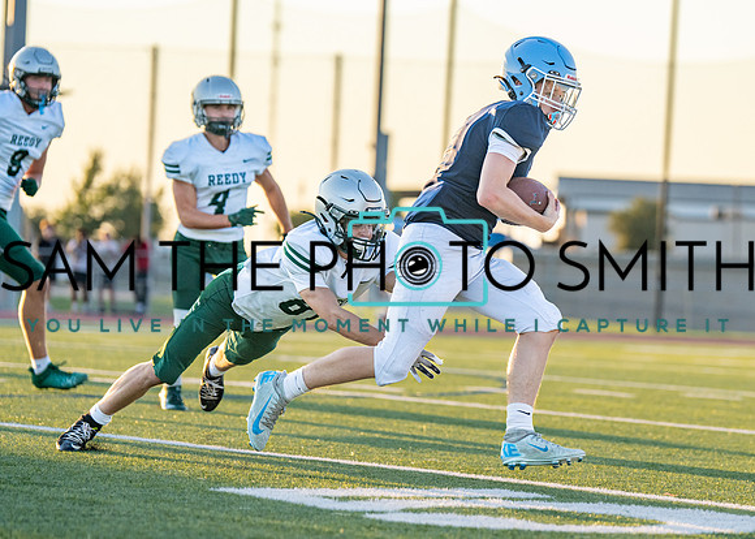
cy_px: 264
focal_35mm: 177
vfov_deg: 8.1
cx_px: 532
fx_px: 3788
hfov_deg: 11.4
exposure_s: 1/2500
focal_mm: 125
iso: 500
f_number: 2.8
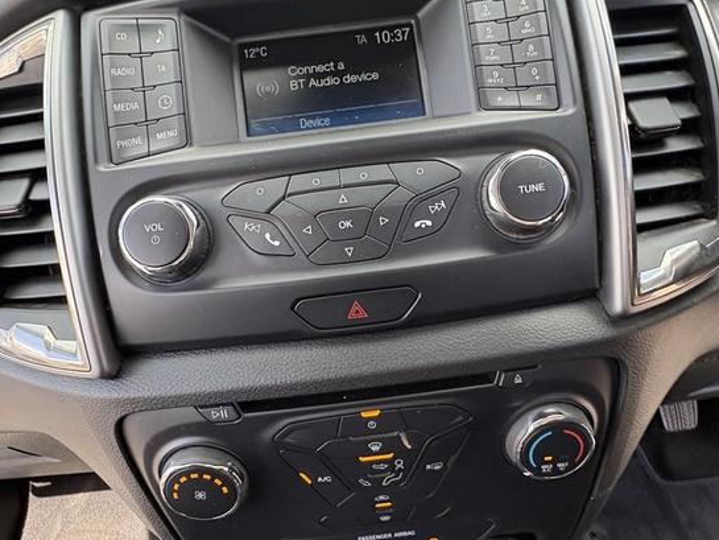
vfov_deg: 58.3
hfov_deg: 73.9
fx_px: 478
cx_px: 375
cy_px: 329
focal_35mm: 23
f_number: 2.2
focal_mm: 2.22
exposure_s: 1/106
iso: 125
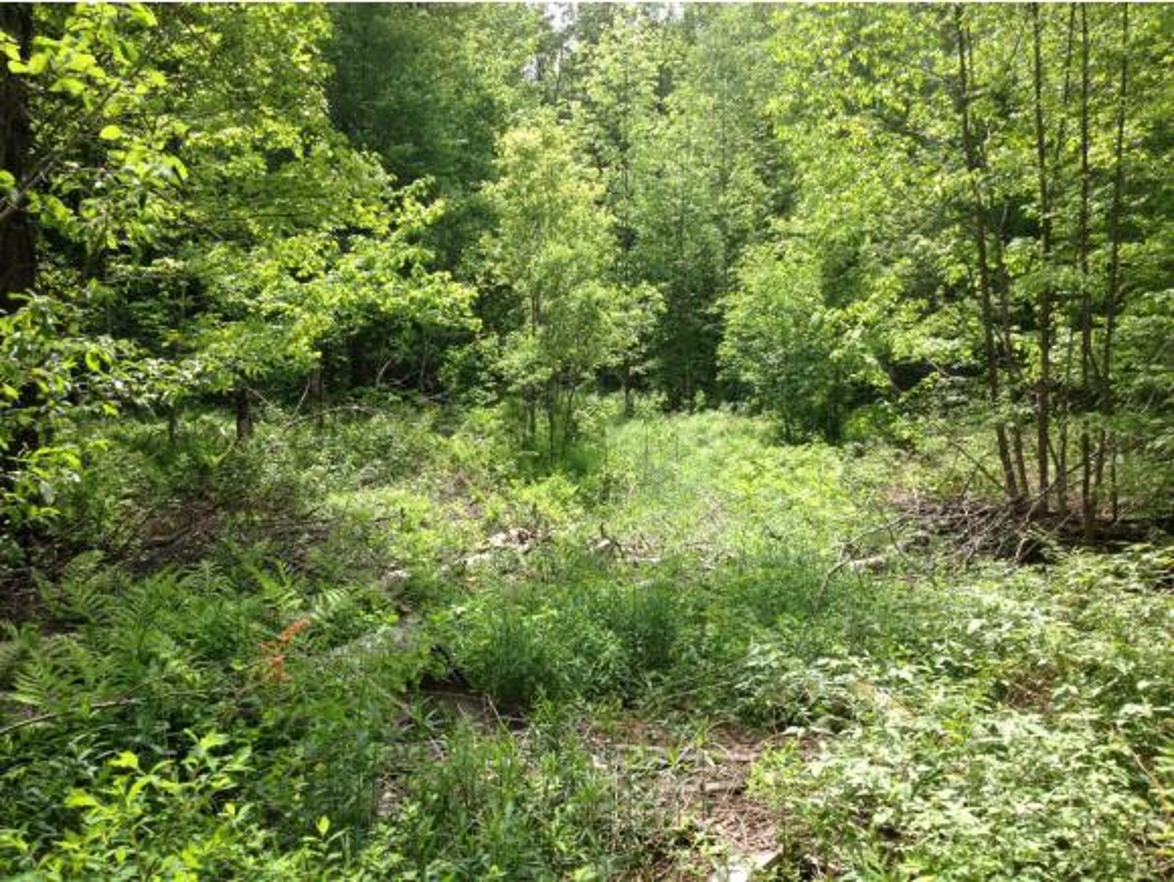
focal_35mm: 35
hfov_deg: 52.6
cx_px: 587
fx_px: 1188
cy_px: 441
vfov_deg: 40.8
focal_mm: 4.28
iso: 50
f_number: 2.4
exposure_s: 1/642
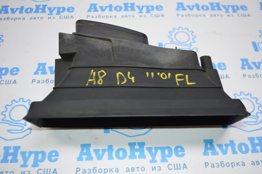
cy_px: 87
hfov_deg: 51.3
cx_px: 131
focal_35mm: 38
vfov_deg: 35.4
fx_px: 273
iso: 400
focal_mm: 25
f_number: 4
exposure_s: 1/80
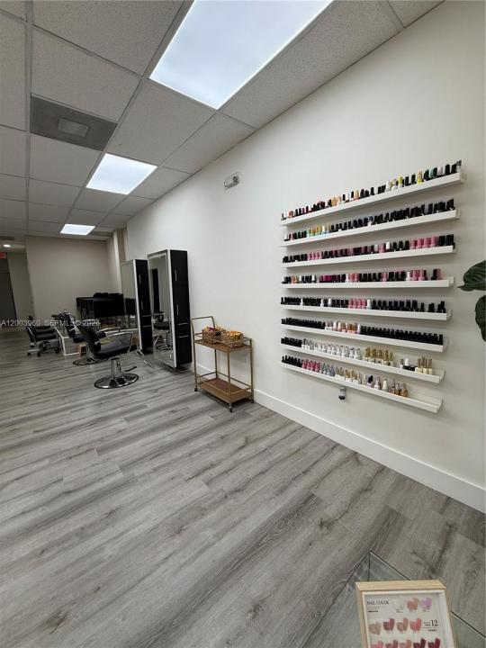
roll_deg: +1.7
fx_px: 262
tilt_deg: -6.9
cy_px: 324
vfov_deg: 102.1
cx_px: 243
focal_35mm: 14
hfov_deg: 85.7
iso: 50
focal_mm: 2.22
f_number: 2.2
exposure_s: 1/99
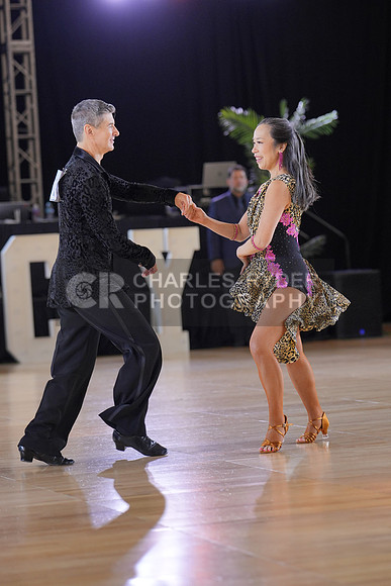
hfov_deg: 11.1
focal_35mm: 124
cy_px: 293
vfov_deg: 16.5
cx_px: 196
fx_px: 2019
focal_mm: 83
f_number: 2
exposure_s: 1/500
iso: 800
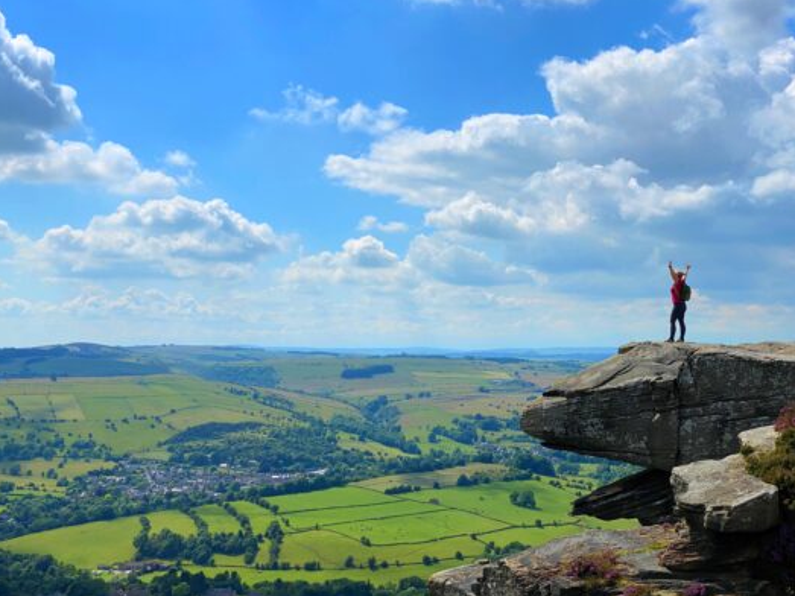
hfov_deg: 36.2
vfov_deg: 27.5
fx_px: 1217
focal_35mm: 53
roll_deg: -0.7
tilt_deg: +2.0
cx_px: 401
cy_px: 298
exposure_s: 1/3690
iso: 20
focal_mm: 6
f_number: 2
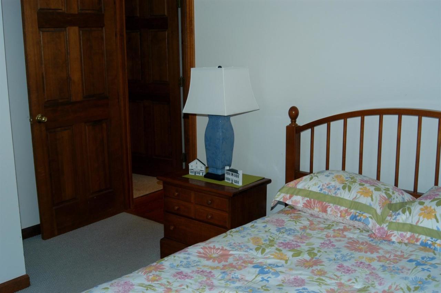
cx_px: 220
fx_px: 514
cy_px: 146
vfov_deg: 31.8
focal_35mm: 42
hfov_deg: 46.5
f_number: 4.5
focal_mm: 28
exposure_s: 1/60
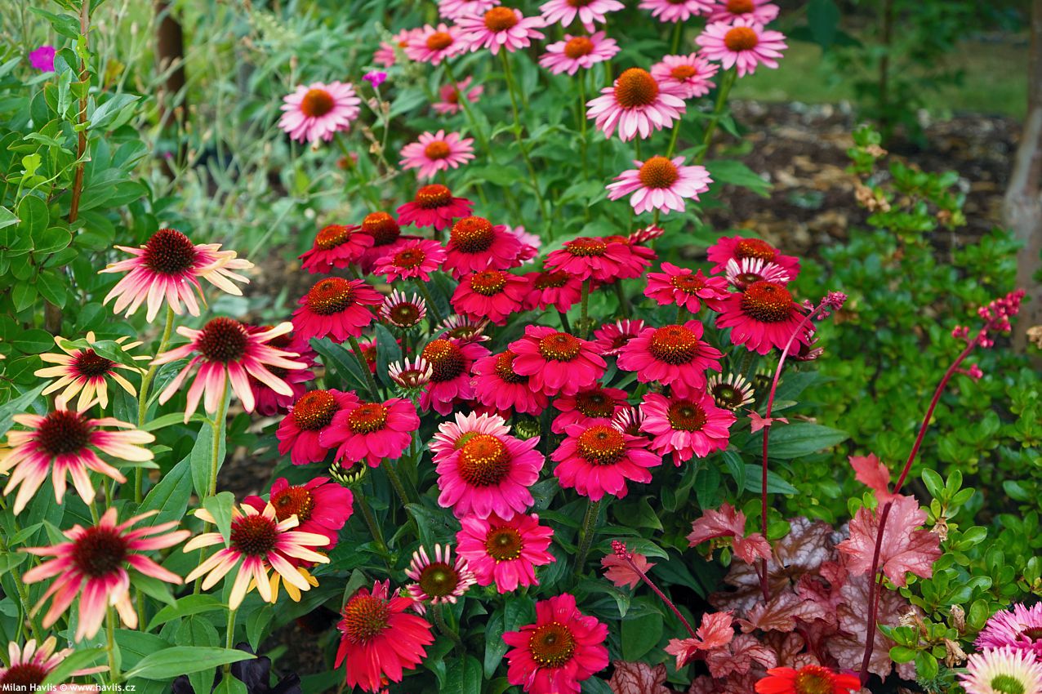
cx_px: 521
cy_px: 347
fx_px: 1100
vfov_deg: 35.0
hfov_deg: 50.7
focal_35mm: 38
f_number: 4
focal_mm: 38
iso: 250
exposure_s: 1/250
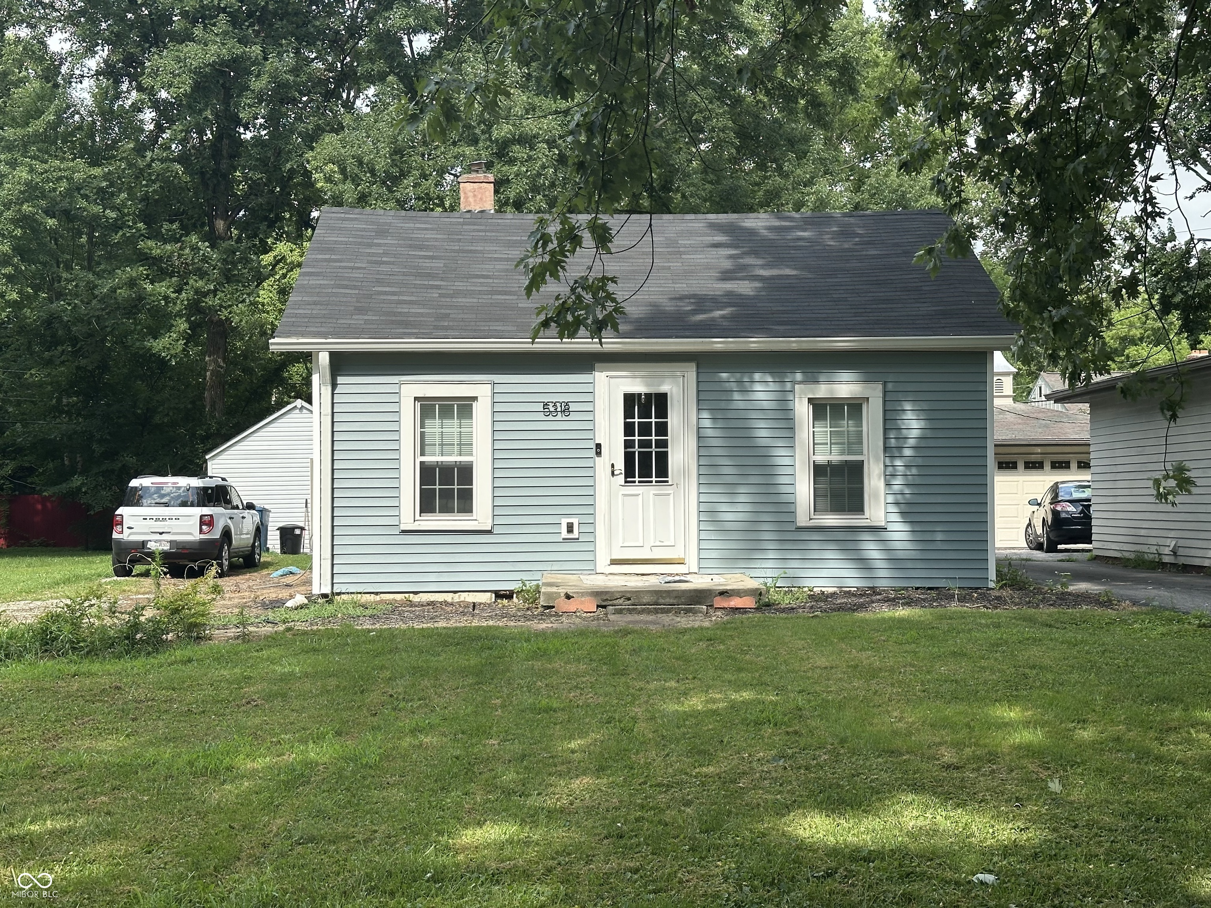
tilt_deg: +2.4
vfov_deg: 30.3
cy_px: 454
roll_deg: +0.3
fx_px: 1679
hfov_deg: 39.7
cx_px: 606
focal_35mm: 48
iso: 64
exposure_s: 1/2028
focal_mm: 6.86
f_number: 1.78
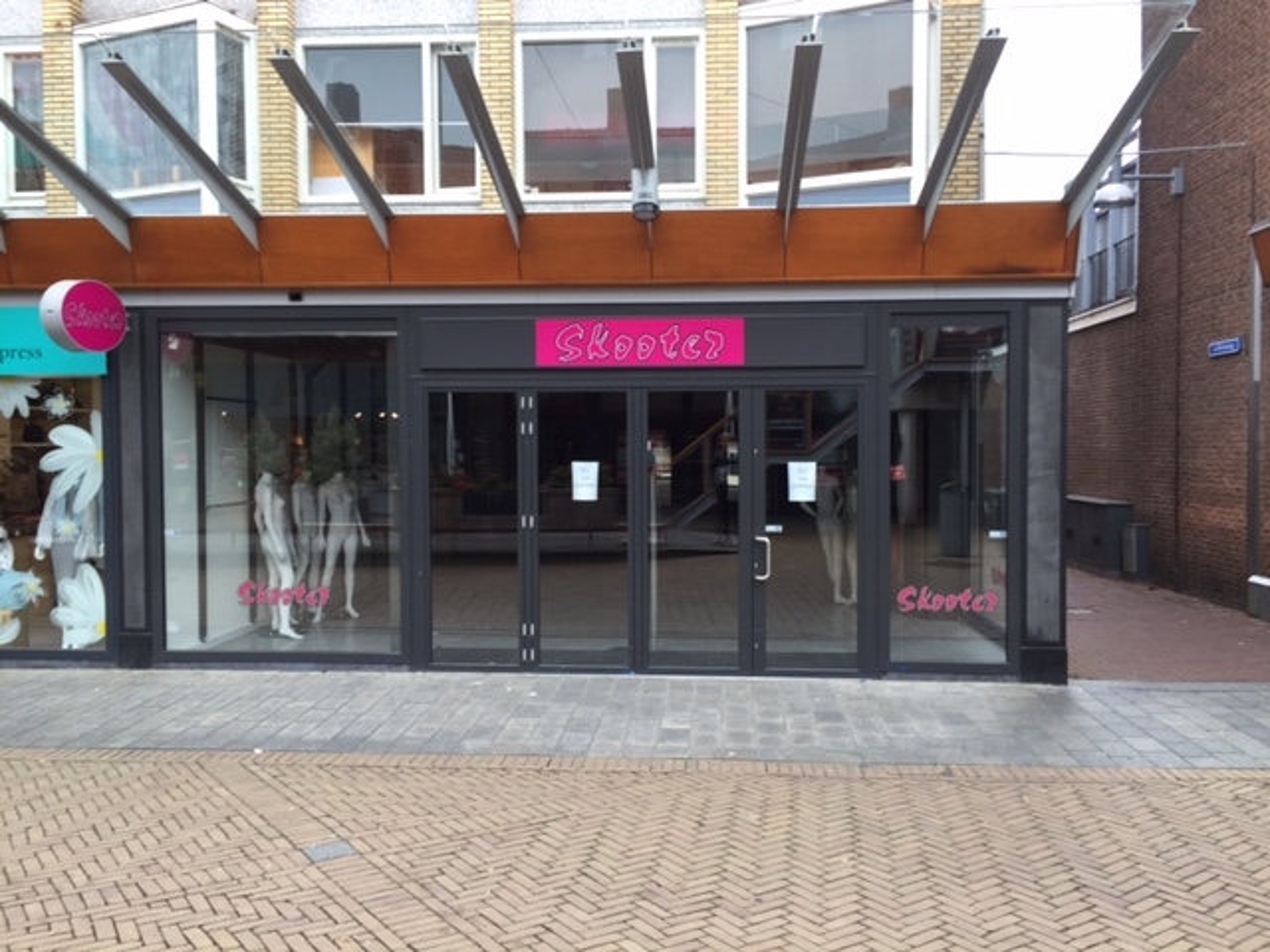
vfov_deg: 48.2
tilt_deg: -0.2
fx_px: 1064
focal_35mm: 29
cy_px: 476
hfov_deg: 61.7
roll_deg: -0.3
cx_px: 635
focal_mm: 4.15
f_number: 2.2
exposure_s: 1/100
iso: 32
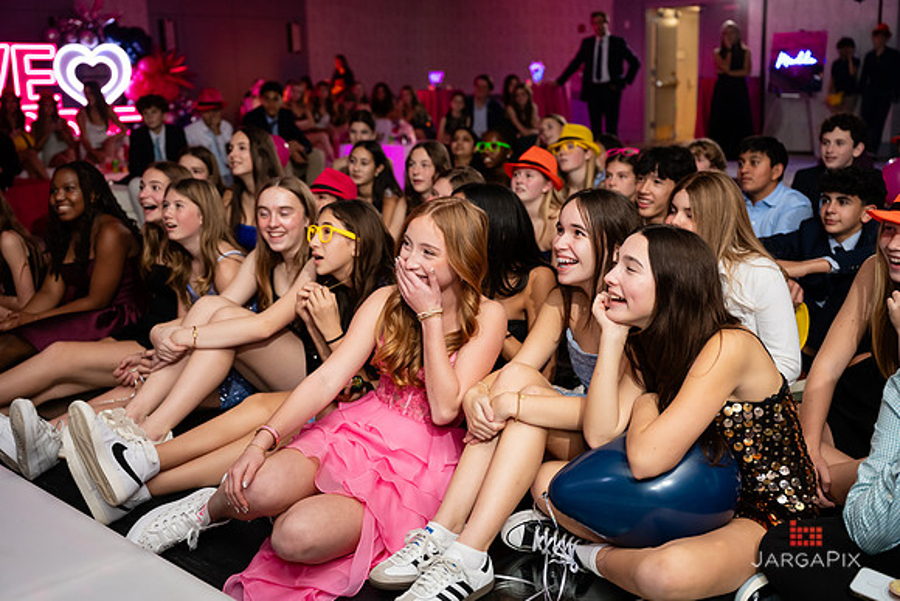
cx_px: 450
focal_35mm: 39
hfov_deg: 49.5
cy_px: 300
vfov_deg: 34.2
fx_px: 976
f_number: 3.2
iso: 1600
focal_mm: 38
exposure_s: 1/160
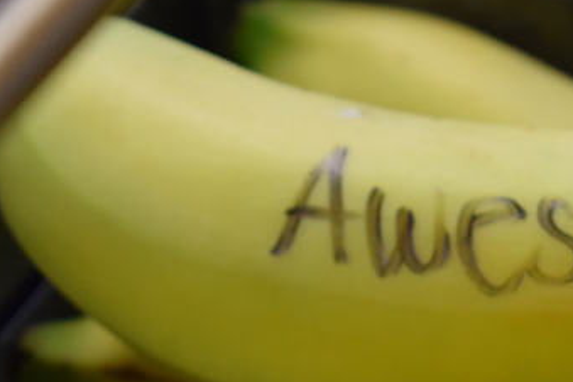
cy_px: 368
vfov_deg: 5.5
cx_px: 713
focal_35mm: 250
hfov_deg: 8.2
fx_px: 3971
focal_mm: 55
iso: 1100
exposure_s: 1/60
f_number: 5.6
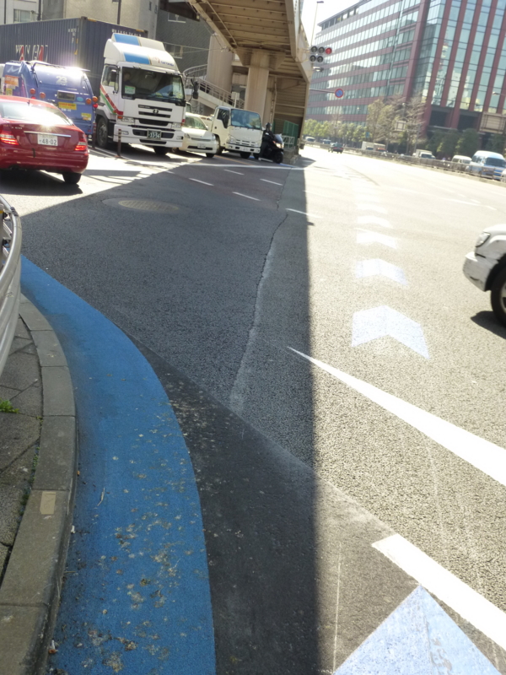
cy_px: 338
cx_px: 253
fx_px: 604
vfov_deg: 58.4
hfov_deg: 45.4
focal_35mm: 31
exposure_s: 1/400
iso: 160
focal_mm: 5.6
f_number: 3.4
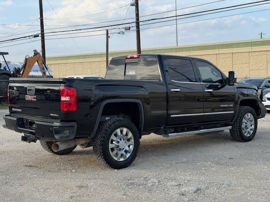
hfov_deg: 39.7
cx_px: 135
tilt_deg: -3.3
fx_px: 374
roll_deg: +2.5
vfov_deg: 30.3
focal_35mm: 48
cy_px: 101
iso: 64
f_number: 1.78
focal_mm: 6.76
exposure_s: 1/1484
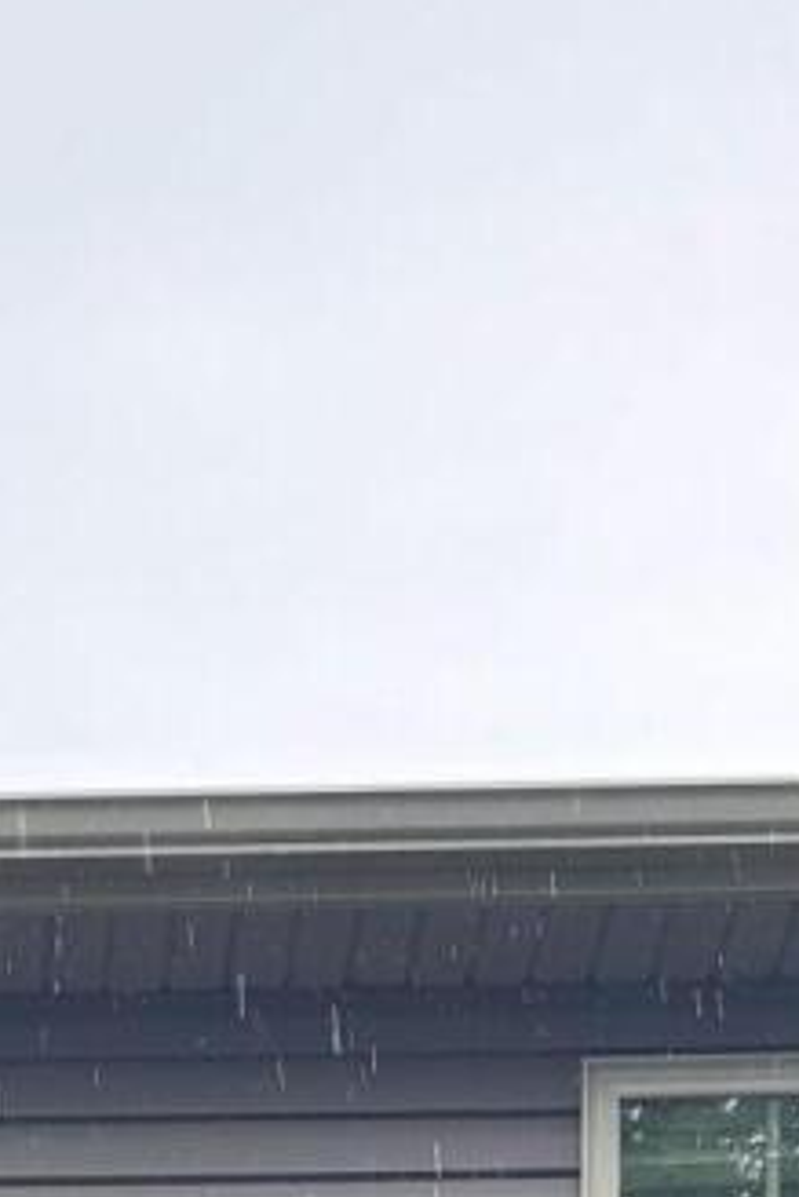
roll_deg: -1.3
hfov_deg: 8.8
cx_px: -449
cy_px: 3602
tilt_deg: +3.6
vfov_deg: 10.0
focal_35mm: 152
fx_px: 5055
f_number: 1.78
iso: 80
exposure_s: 1/294
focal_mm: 6.76
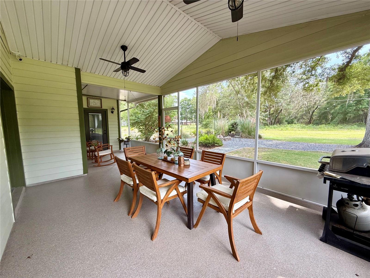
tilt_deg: -5.7
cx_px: 185
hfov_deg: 102.1
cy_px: 139
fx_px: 150
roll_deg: +0.4
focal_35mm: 14
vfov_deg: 85.7
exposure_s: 1/120
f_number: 2.2
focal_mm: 2.22
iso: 50
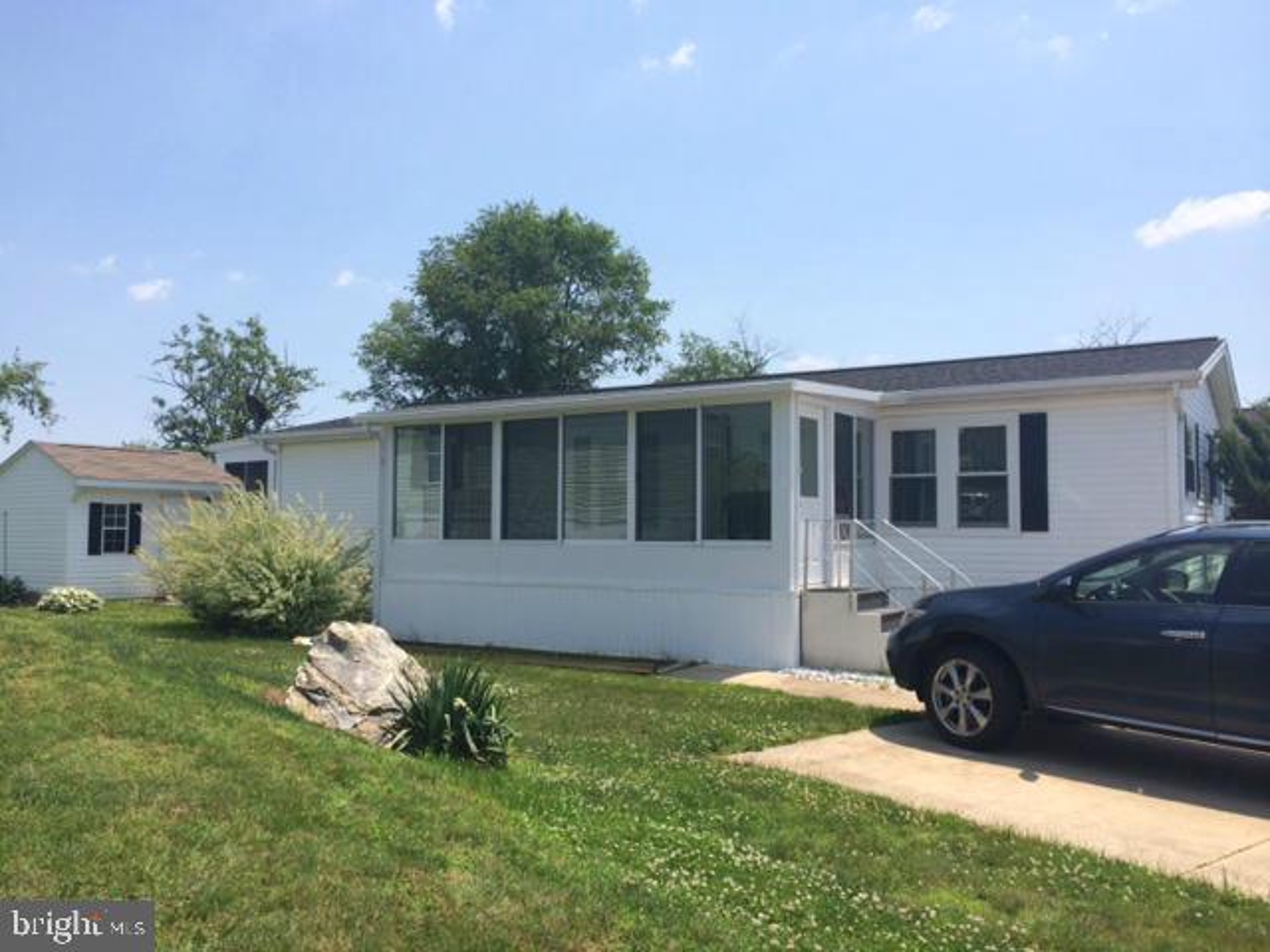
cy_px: 476
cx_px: 635
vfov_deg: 46.8
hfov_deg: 60.0
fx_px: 1101
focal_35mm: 30
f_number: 2.2
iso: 40
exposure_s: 1/2283
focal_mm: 4.12
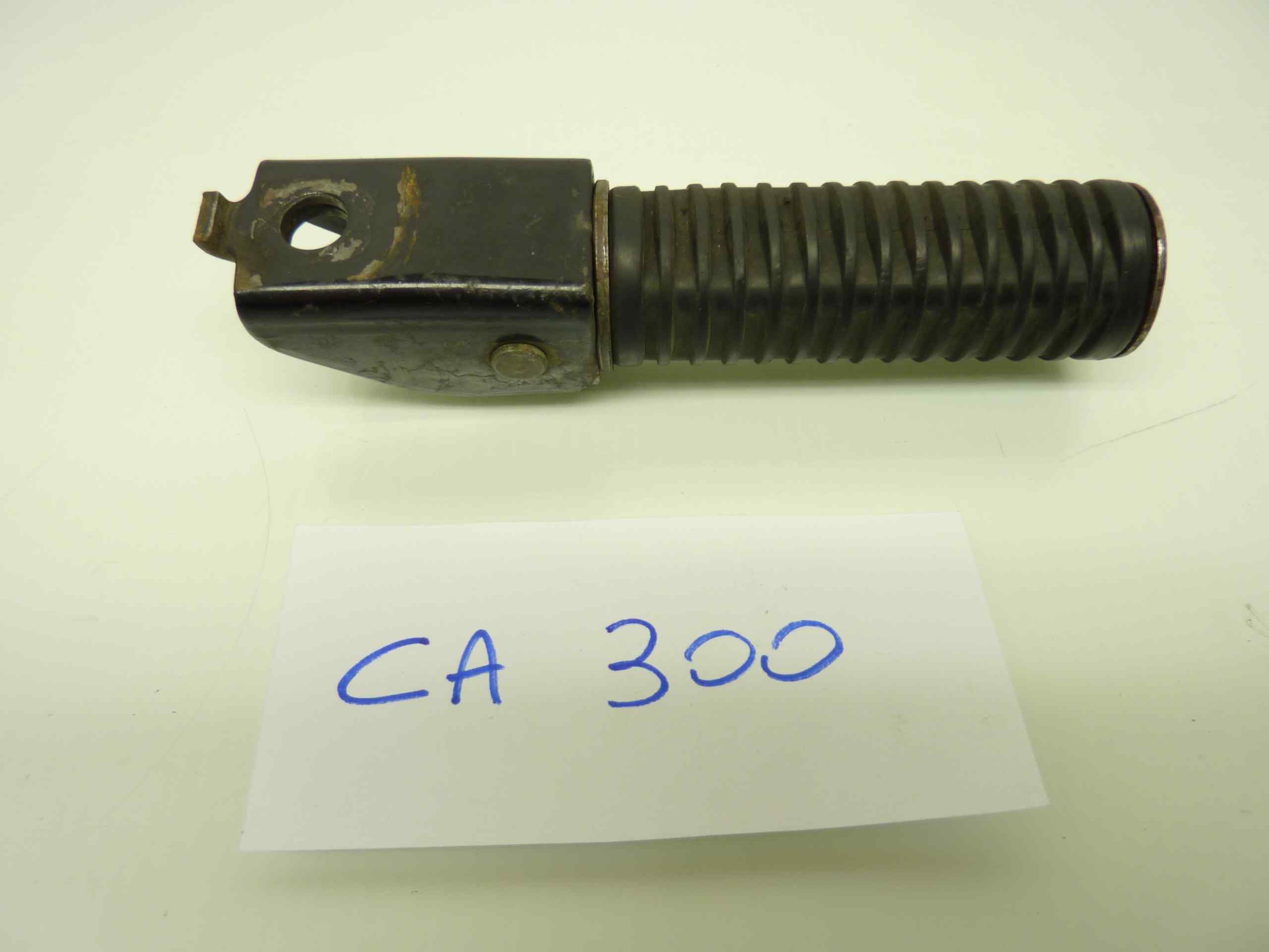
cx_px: 634
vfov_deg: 54.9
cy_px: 476
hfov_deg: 69.4
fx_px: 916
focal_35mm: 25
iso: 80
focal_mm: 4.1
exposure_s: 1/25
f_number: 3.3
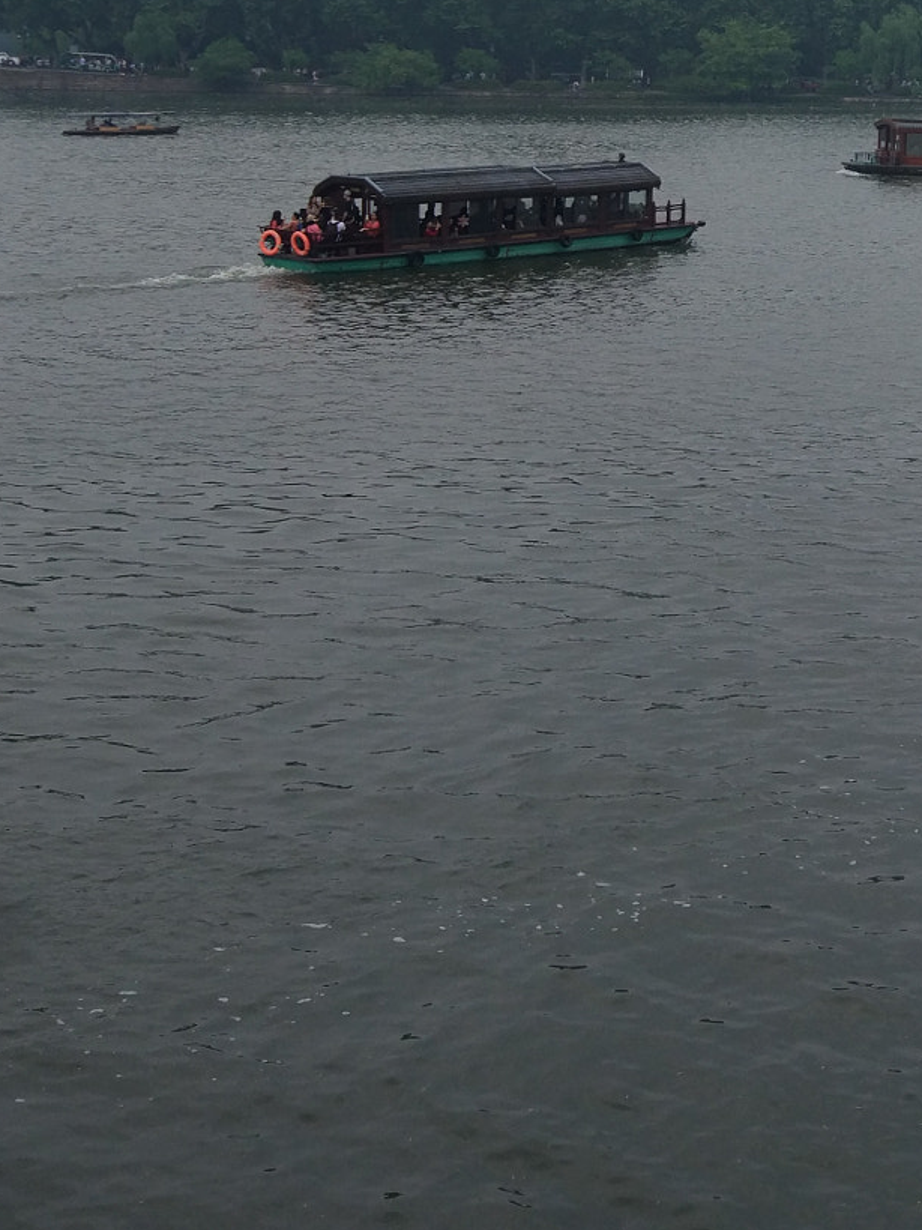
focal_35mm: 70
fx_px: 2487
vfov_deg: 26.9
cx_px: 772
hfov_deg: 20.7
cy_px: 146
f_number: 2
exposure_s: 1/1377
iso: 100
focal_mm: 4.26
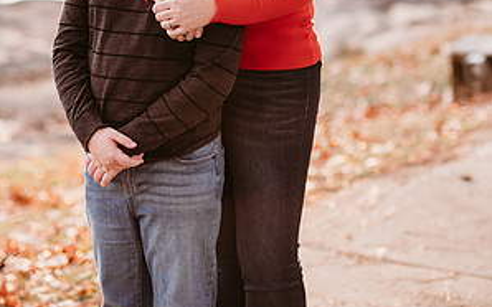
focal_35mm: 131
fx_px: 1756
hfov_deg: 16.0
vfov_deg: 9.9
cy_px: 3
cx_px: 246
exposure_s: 1/400
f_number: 2.2
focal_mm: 85
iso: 320
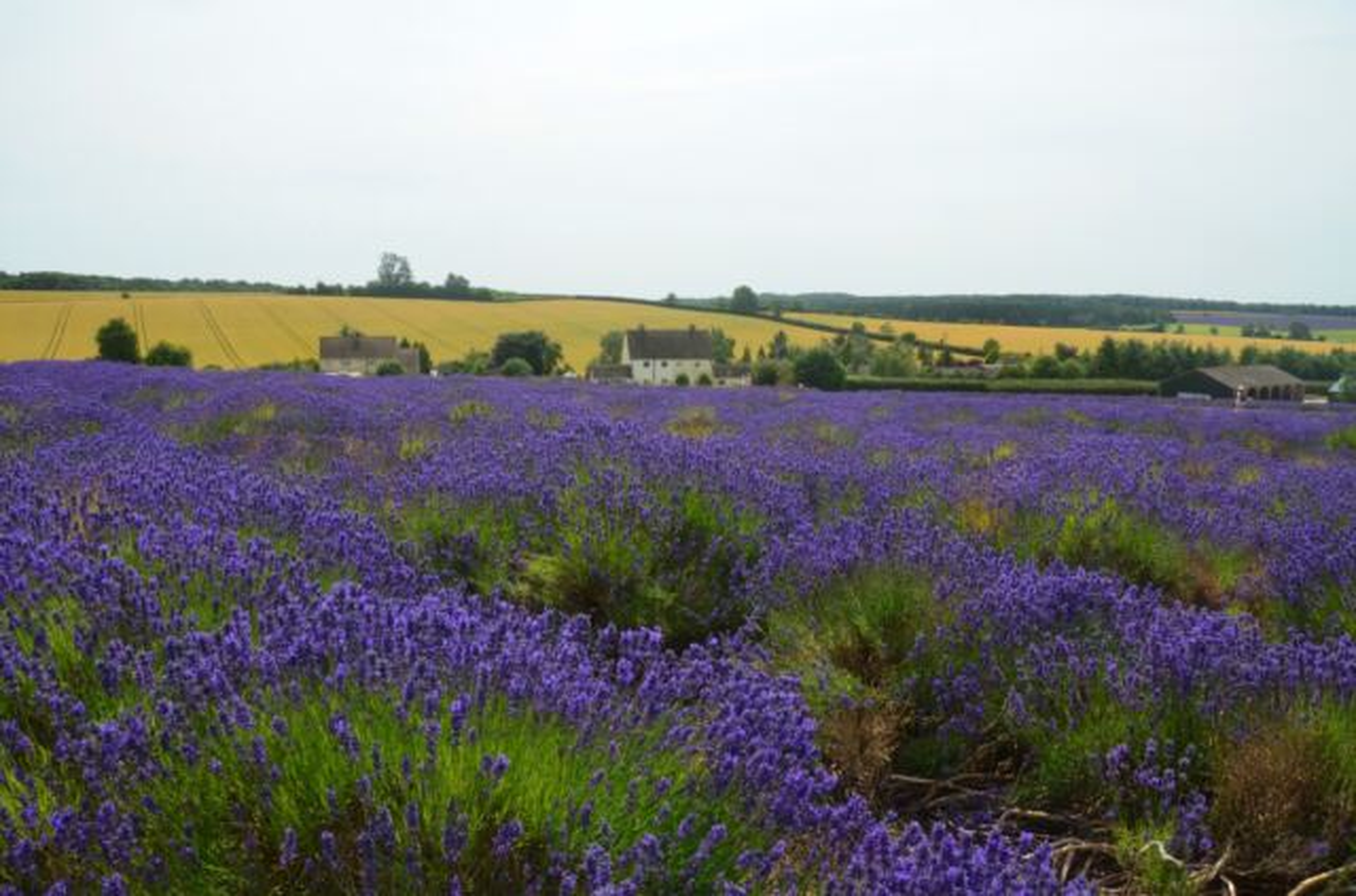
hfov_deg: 67.5
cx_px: 678
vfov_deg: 47.7
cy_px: 448
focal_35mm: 27
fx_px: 1014
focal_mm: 18
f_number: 16
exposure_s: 1/800
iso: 1250
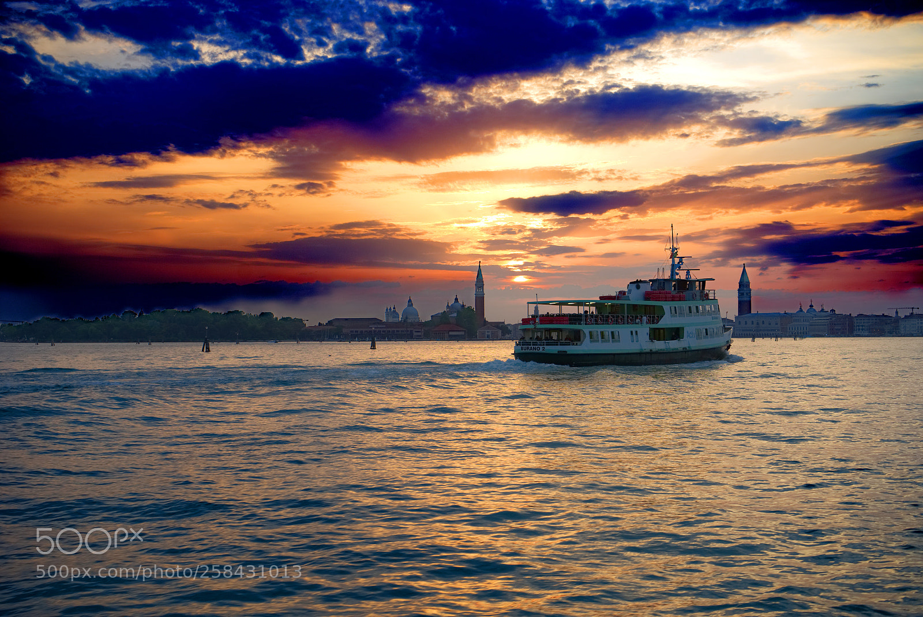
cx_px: 462
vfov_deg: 29.3
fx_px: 1180
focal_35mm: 46
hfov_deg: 42.7
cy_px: 308
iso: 100
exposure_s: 1/100
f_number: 5.6
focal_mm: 46
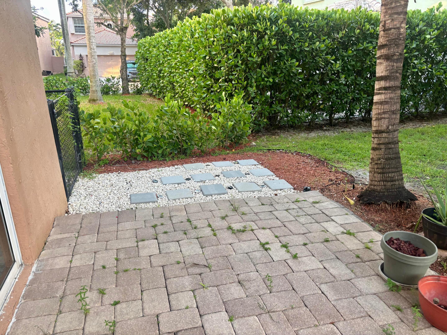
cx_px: 224
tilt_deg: -17.7
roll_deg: +0.0
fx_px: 336
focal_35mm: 26
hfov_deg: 67.3
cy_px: 168
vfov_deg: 53.1
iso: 80
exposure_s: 1/121
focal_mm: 5.96
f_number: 1.6
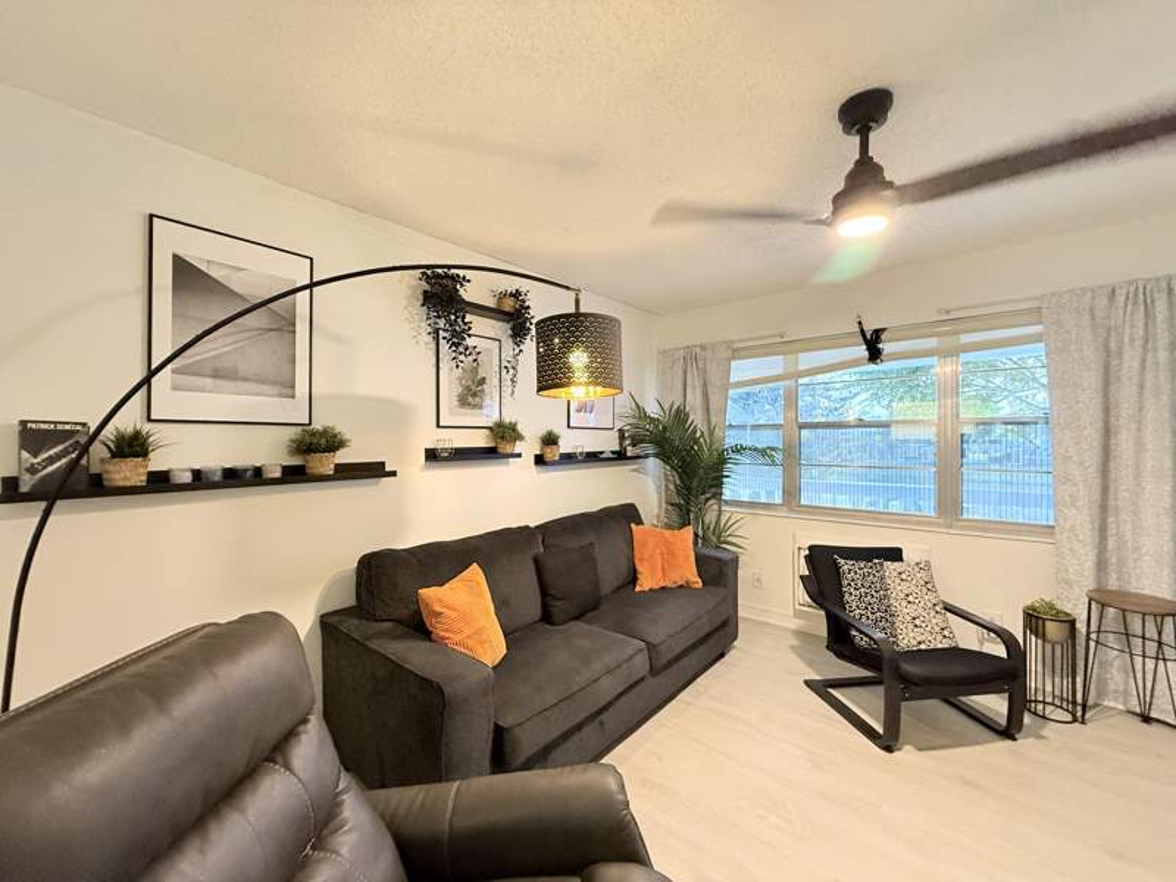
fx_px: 476
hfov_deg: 102.1
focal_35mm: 14
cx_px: 588
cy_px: 441
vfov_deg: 85.7
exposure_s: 1/60
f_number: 2.2
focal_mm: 2.22
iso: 400
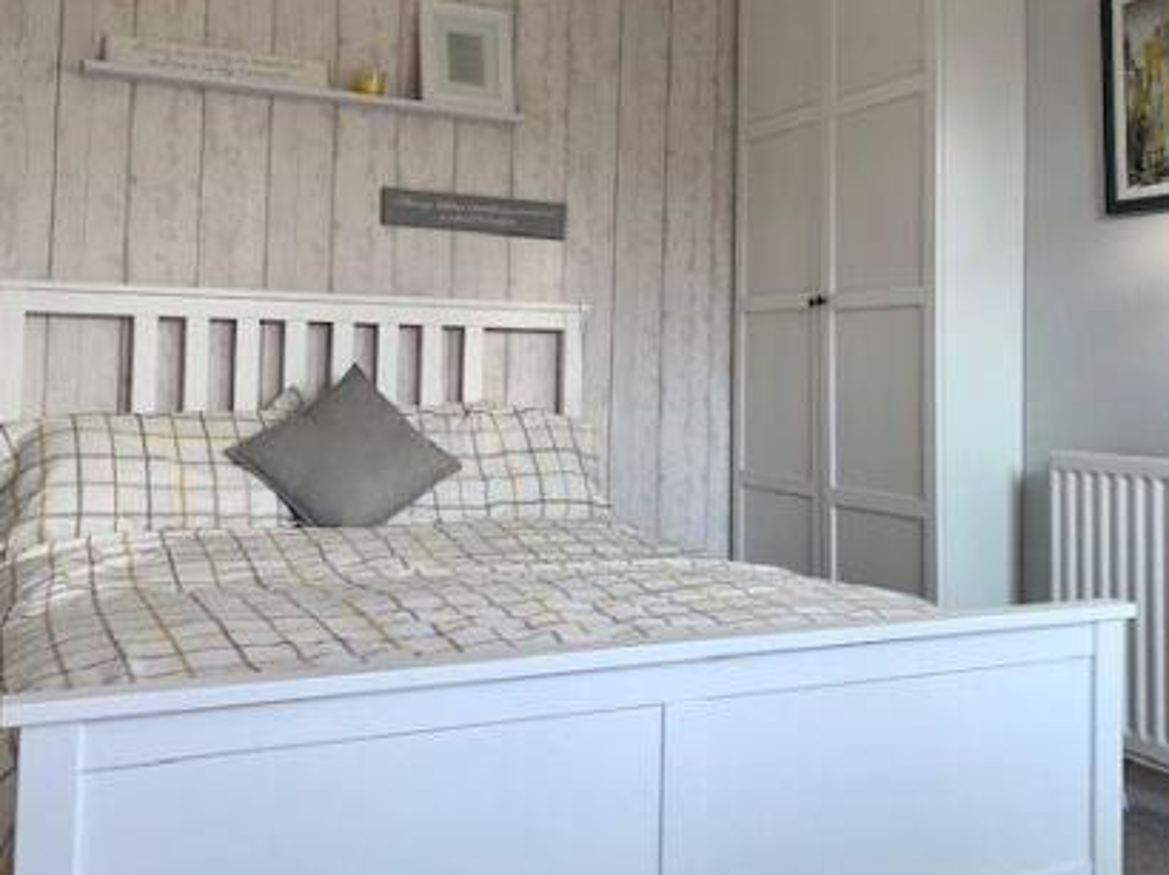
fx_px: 1249
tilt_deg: +2.7
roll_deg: -1.0
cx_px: 626
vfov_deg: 38.4
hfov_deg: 50.1
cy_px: 341
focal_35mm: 37
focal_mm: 4.25
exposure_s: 1/122
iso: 25
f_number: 1.8
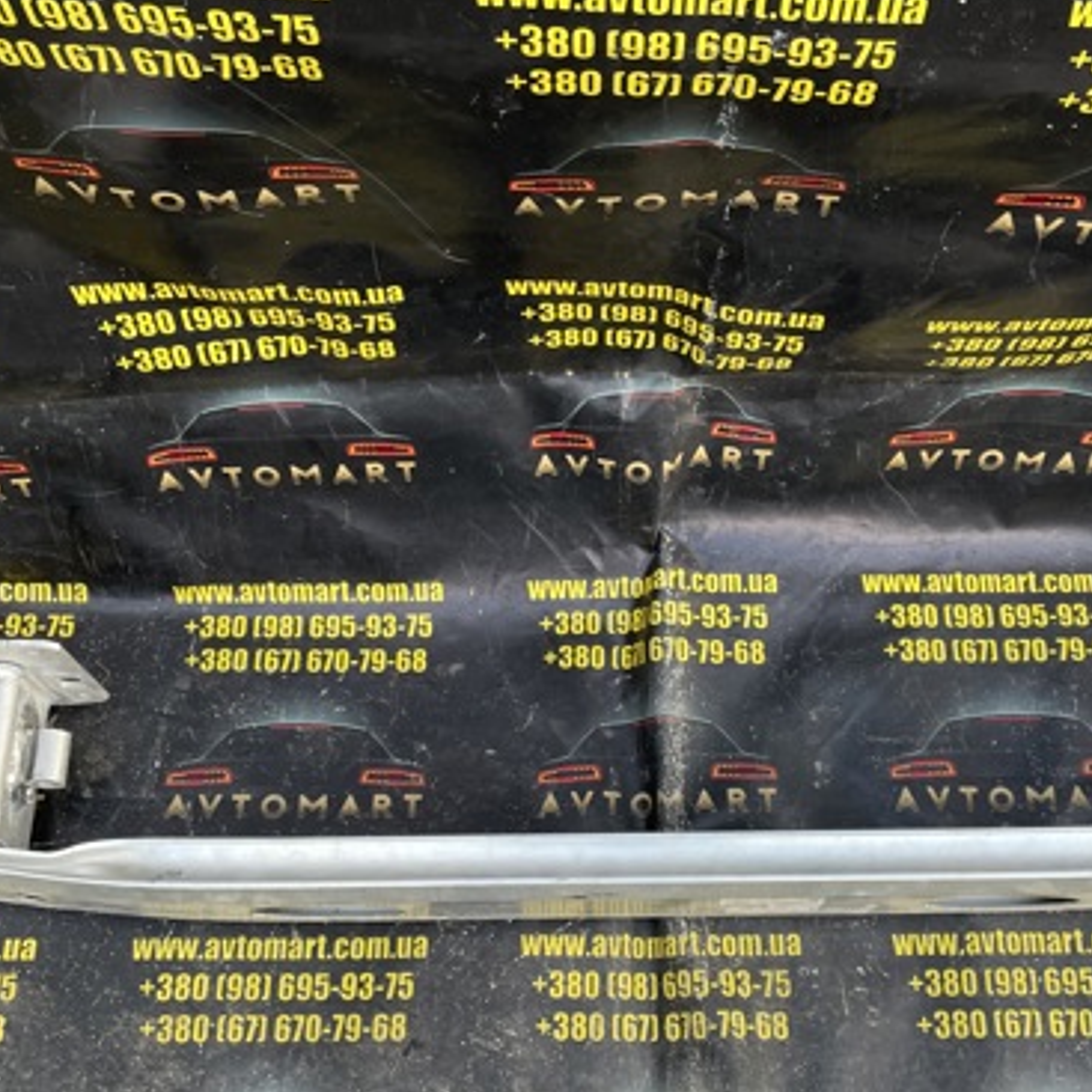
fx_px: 1428
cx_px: 628
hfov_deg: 41.8
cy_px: 668
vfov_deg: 41.6
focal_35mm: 40
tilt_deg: -62.5
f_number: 1.6
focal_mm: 4.2
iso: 64
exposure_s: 1/121
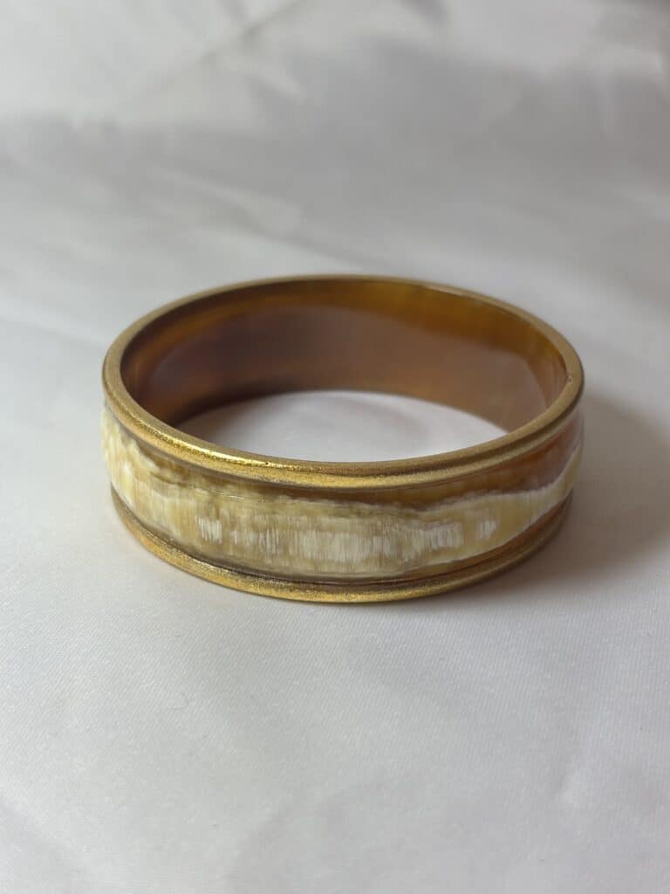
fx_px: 1342
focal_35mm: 52
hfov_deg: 28.0
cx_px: 335
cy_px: 447
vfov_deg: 36.8
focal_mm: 5.96
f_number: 1.6
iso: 32
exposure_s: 1/269
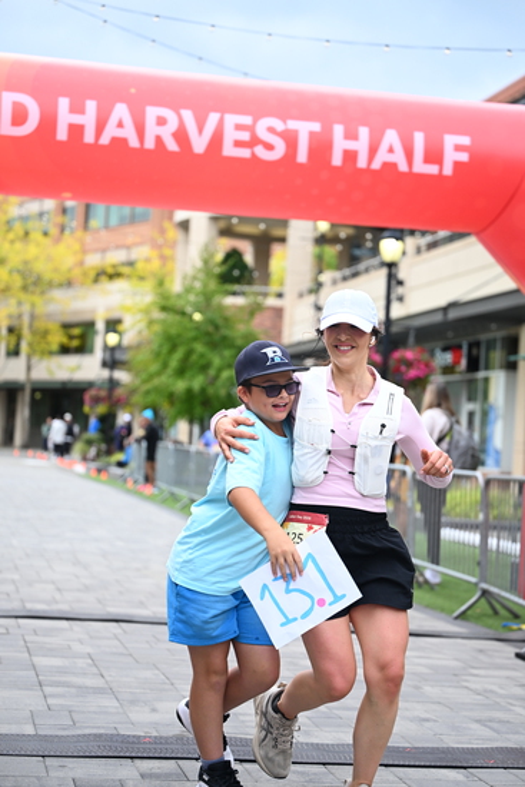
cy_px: 394
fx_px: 1530
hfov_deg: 19.5
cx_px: 262
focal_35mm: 70
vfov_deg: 28.8
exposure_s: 1/2000
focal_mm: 70
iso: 640
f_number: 2.8
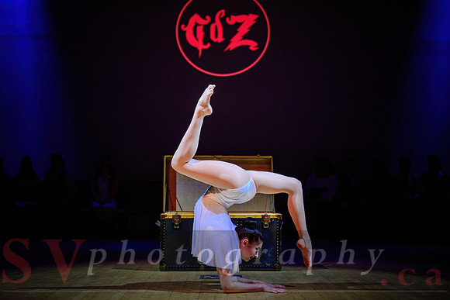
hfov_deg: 37.2
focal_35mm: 53
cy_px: 156
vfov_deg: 25.3
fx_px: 668
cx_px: 216
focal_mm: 50
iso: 1600
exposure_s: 1/320
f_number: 2.8
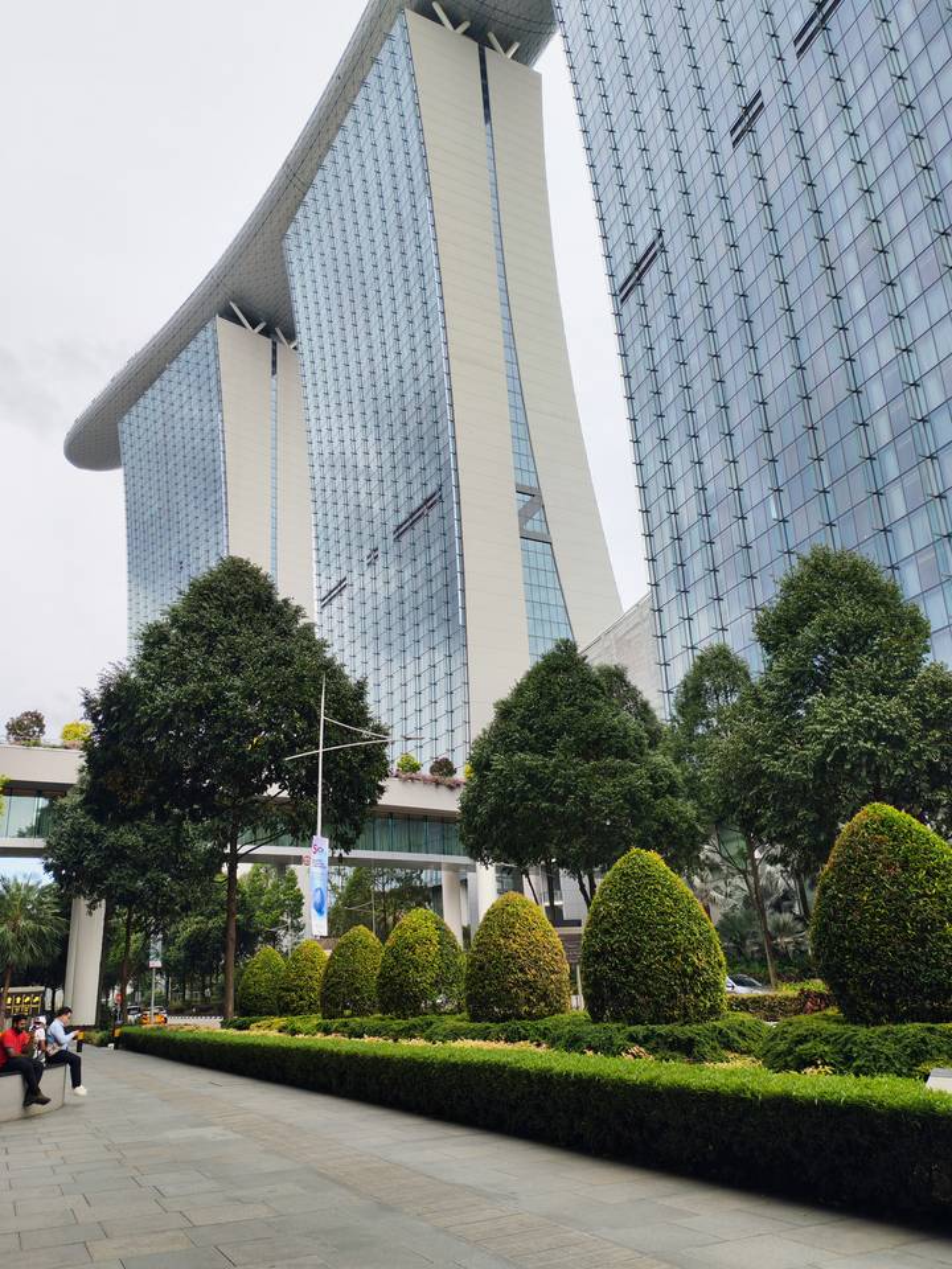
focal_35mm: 27
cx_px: 476
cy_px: 634
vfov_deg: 65.3
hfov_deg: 51.4
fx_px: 990
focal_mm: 6.12
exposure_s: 1/450
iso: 50
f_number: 1.9
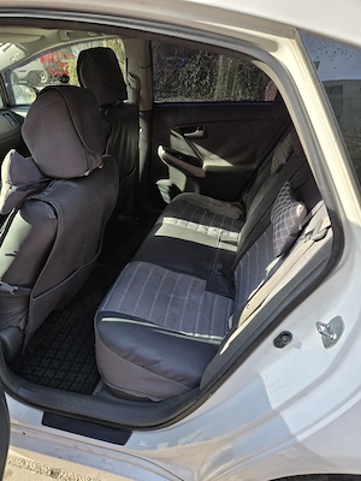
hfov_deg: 58.9
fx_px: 320
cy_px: 240
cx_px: 180
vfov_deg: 73.9
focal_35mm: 23
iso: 80
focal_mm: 5.4
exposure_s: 1/1111
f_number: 1.8
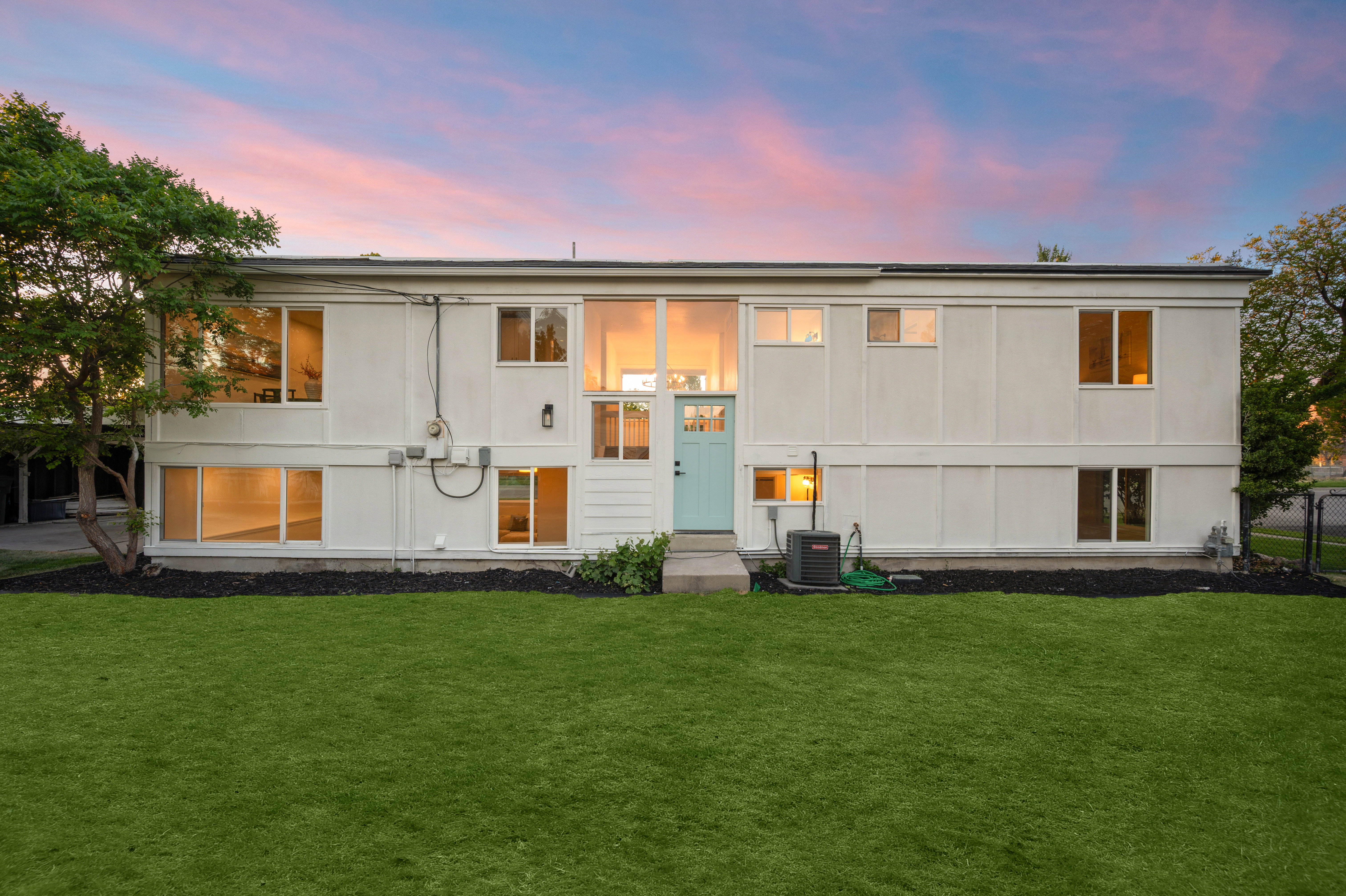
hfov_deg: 104.3
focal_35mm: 14
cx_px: 673
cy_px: 448
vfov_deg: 81.1
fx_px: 523
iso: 400
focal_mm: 14
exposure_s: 1/20
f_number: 7.1
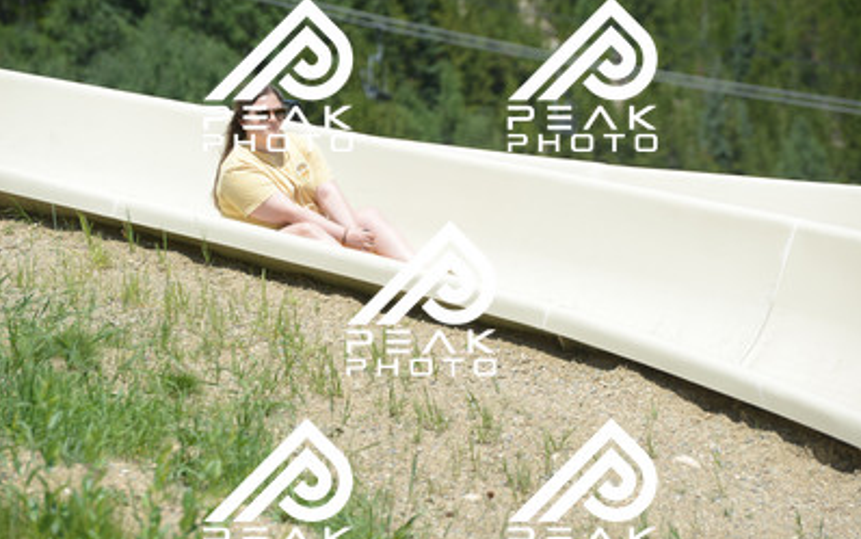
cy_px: 285
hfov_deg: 10.5
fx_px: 4694
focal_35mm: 200
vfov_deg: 6.6
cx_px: 430
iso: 200
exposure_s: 1/640
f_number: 6.3
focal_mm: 195
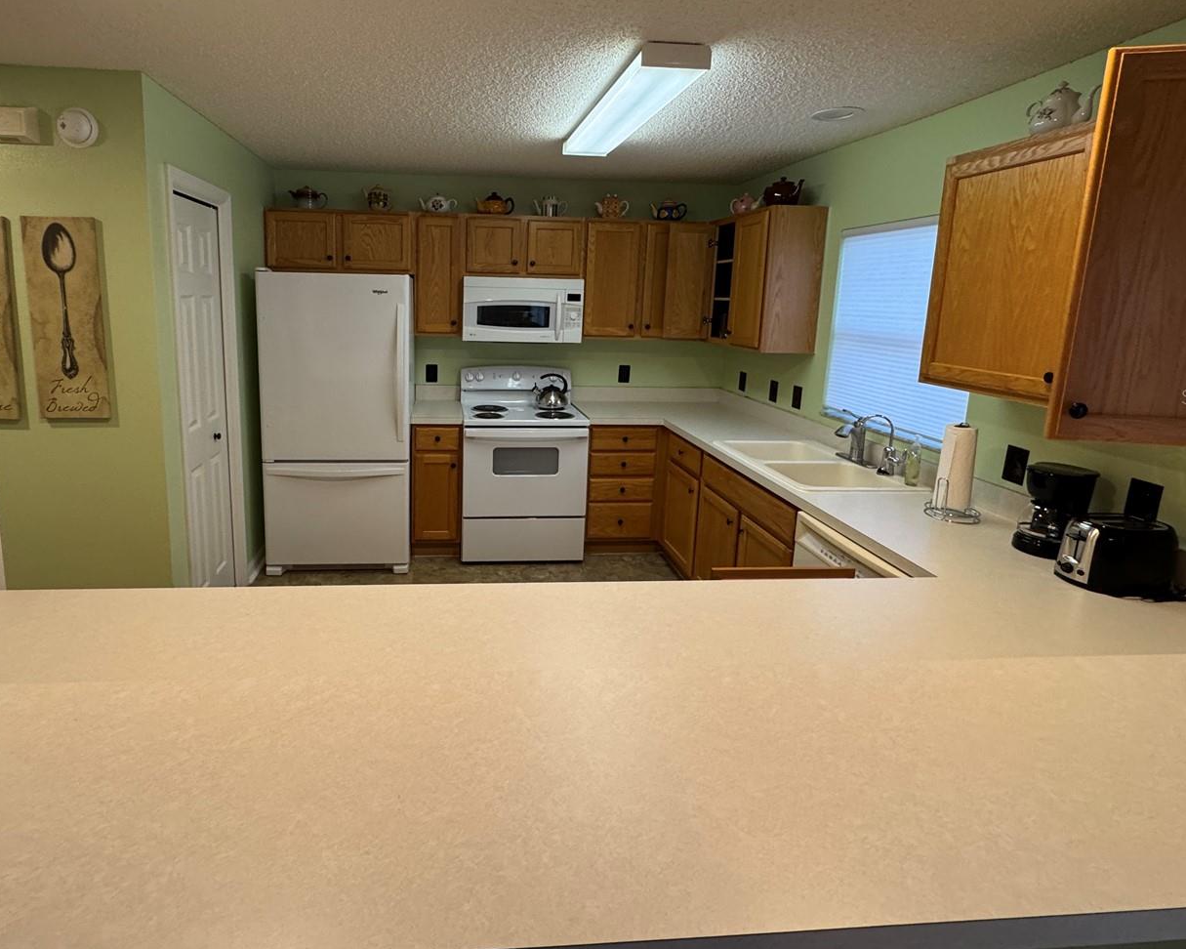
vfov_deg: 73.3
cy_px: 396
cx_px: 493
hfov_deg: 85.6
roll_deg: -1.2
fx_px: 632
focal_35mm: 18
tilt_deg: -8.9
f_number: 2.2
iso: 250
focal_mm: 2.22
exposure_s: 1/120
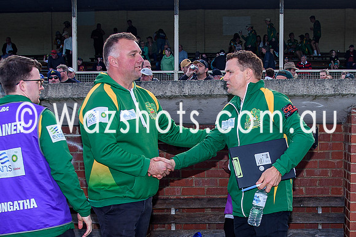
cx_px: 231
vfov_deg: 19.1
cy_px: 198
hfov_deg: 28.5
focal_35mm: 71
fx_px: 697
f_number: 4
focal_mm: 18
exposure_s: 1/160
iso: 100
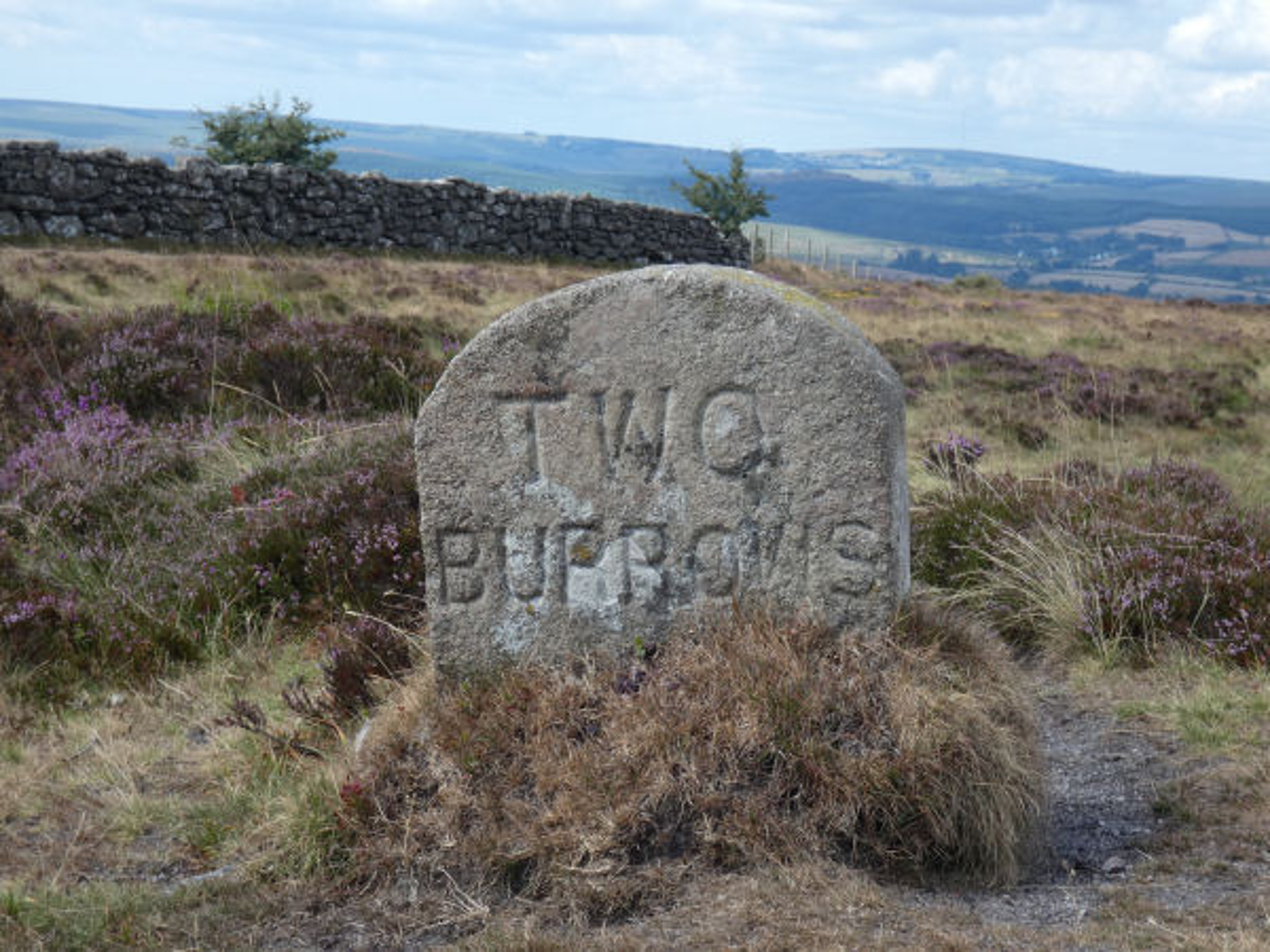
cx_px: 635
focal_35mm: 76
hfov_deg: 25.7
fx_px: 2788
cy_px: 476
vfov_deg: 19.4
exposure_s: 1/320
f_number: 4.4
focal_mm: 13.7
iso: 80
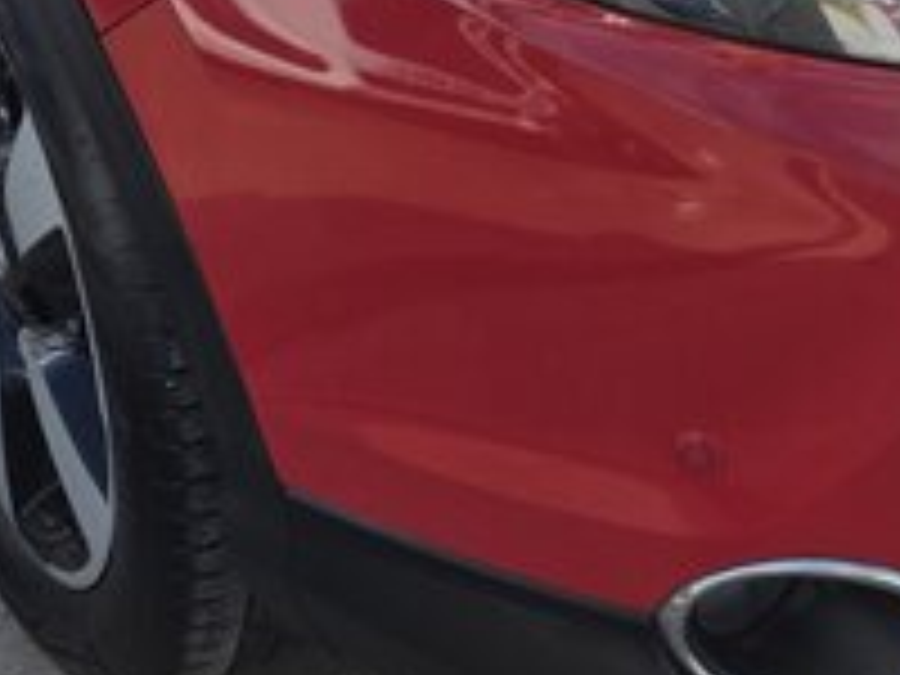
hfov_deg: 20.7
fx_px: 2392
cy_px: -324
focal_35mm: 92
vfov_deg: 15.0
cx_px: 886
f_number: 1.7
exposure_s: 1/5447
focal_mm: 6.3
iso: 80
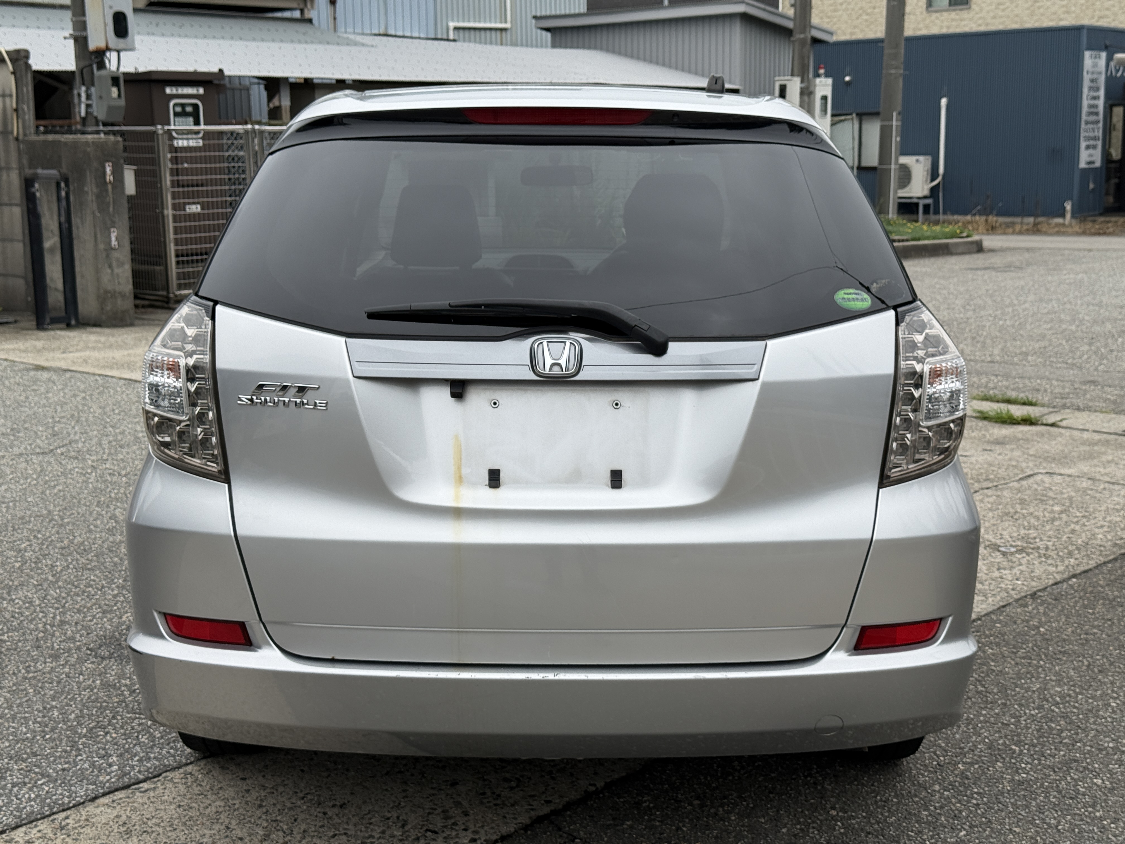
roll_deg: +1.1
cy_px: 422
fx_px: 1560
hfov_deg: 39.7
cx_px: 562
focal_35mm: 48
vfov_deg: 30.3
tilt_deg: -10.0
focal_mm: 6.76
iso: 64
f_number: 1.78
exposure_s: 1/828
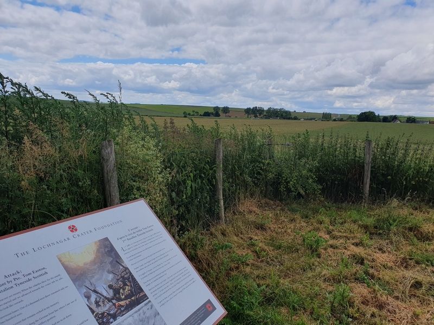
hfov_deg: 67.3
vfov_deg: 53.1
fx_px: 326
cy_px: 162
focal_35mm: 26
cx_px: 217
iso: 50
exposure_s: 1/1596
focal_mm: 4.32
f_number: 2.4
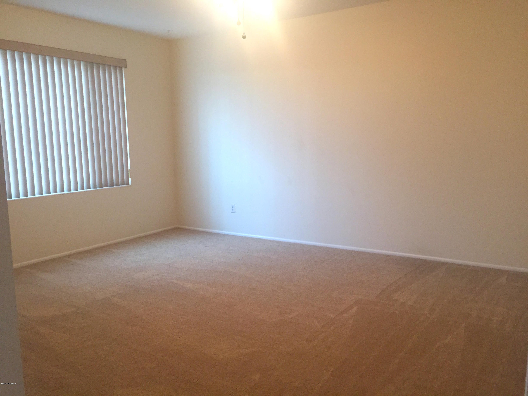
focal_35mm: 29
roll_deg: +0.8
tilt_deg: -7.6
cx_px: 264
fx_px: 442
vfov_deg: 48.2
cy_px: 198
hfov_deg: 61.7
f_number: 2.2
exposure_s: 1/30
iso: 100
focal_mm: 4.15
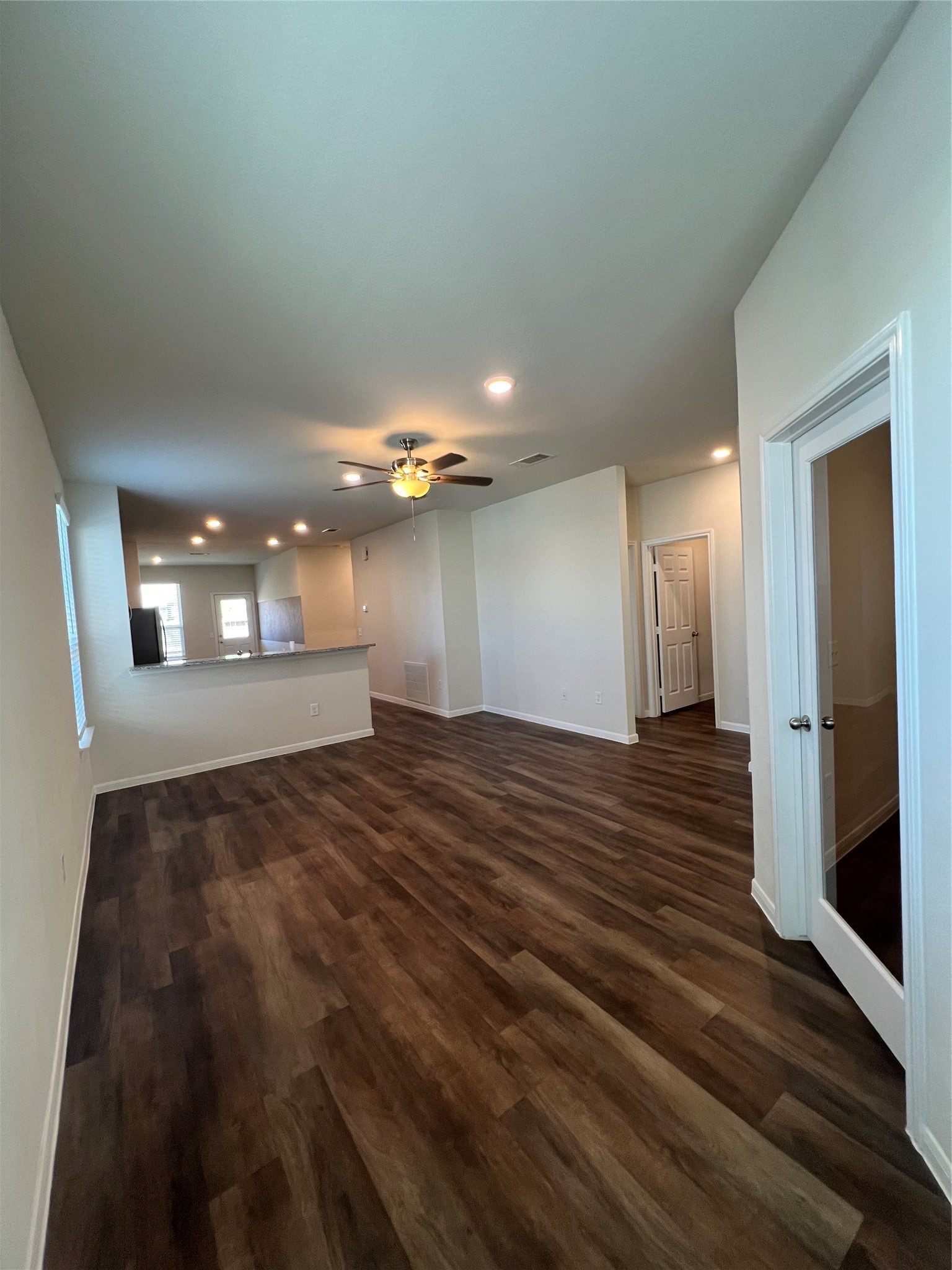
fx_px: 477
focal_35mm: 13
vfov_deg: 106.2
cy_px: 635
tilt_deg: -1.9
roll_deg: +3.9
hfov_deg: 89.9
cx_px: 476
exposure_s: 1/120
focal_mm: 1.57
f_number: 1.8
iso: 200
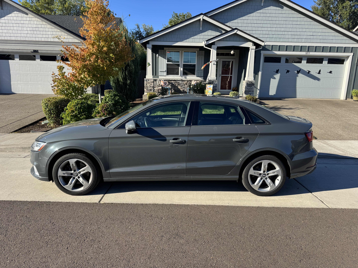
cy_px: 134
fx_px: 248
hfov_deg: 71.6
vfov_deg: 56.8
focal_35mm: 24
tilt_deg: -12.4
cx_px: 179
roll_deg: -1.5
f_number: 1.78
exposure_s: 1/2105
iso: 80
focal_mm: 6.76
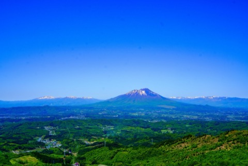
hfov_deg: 50.7
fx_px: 262
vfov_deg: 35.1
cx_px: 124
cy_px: 83
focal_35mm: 38
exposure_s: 1/500
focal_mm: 38
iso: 100
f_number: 8
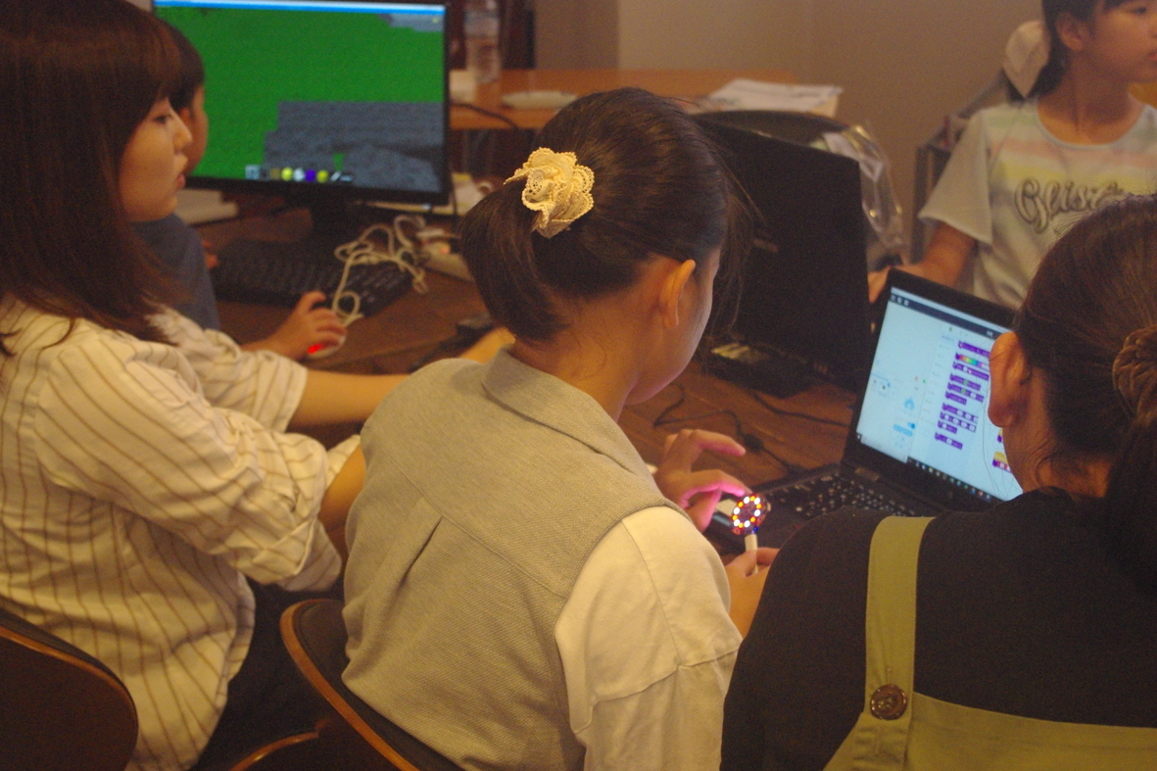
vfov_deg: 23.4
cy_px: 386
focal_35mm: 58
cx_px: 582
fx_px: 1864
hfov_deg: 34.5
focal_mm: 37.5
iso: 1600
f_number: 4.5
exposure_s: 1/100
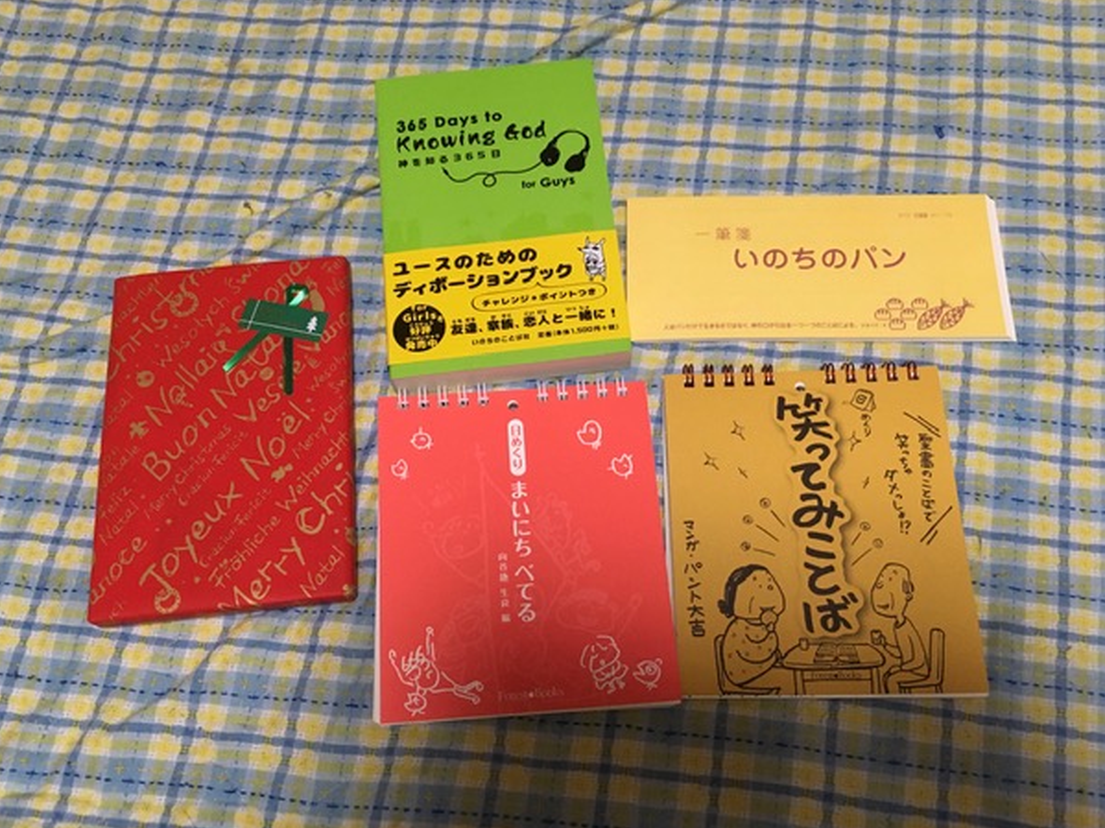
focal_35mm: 31
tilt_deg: -68.5
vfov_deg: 45.4
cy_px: 430
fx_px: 989
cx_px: 552
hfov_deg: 58.4
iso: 200
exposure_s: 1/30
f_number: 2.2
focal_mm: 4.15
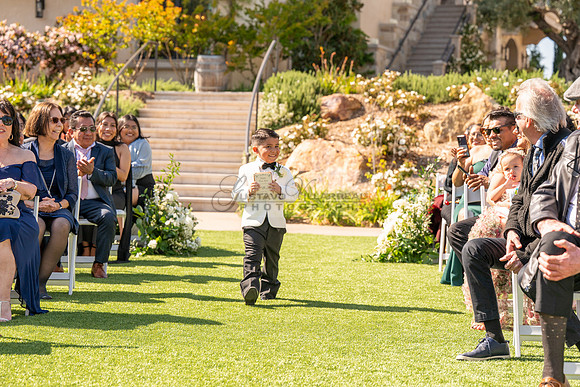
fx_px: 1321
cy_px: 194
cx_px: 290
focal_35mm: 82
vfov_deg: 16.7
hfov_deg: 24.8
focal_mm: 82
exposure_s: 1/1600
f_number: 4.5
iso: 200
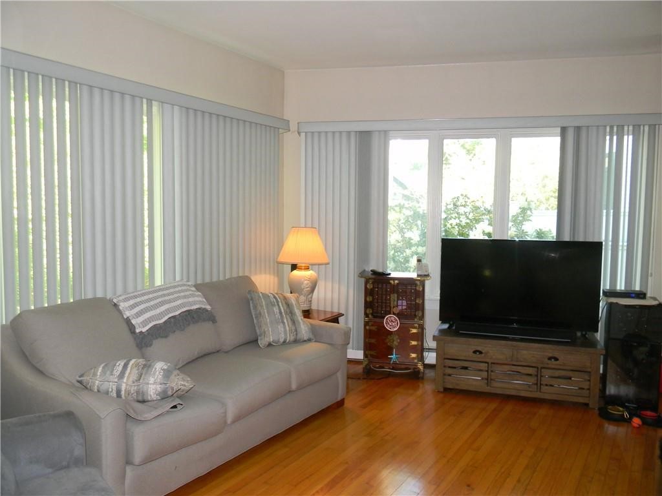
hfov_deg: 63.4
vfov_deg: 49.7
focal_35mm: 28
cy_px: 248
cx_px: 331
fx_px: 535
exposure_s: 1/30
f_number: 3.5
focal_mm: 5
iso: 200
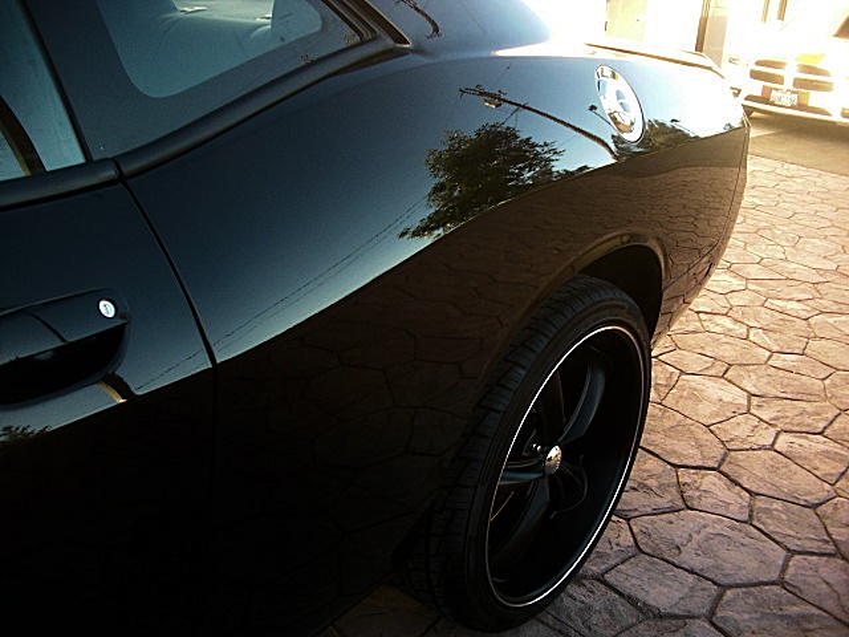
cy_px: 318
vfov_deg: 39.7
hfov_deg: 51.4
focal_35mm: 36
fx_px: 883
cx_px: 424
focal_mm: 6.3
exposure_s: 1/125
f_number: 2.8
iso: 100
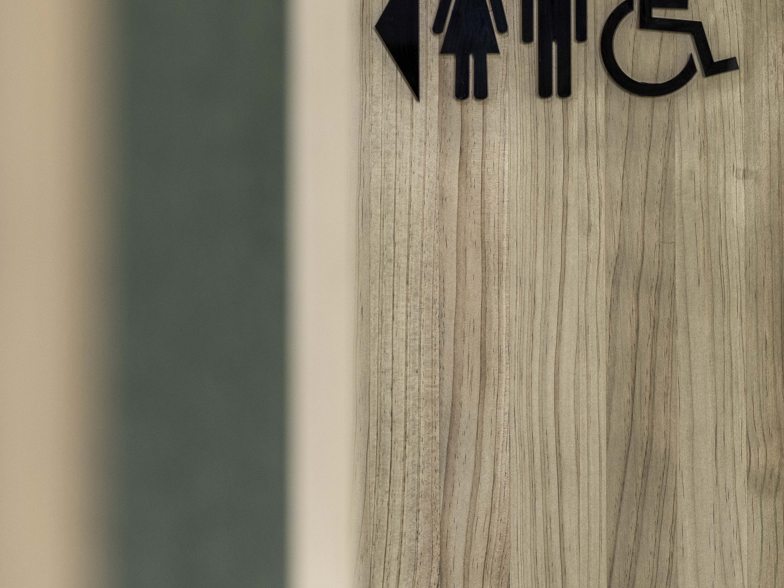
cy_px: 100
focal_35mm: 303
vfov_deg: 4.9
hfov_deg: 6.5
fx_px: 6863
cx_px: 760
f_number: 2.8
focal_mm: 135
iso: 400
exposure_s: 1/320
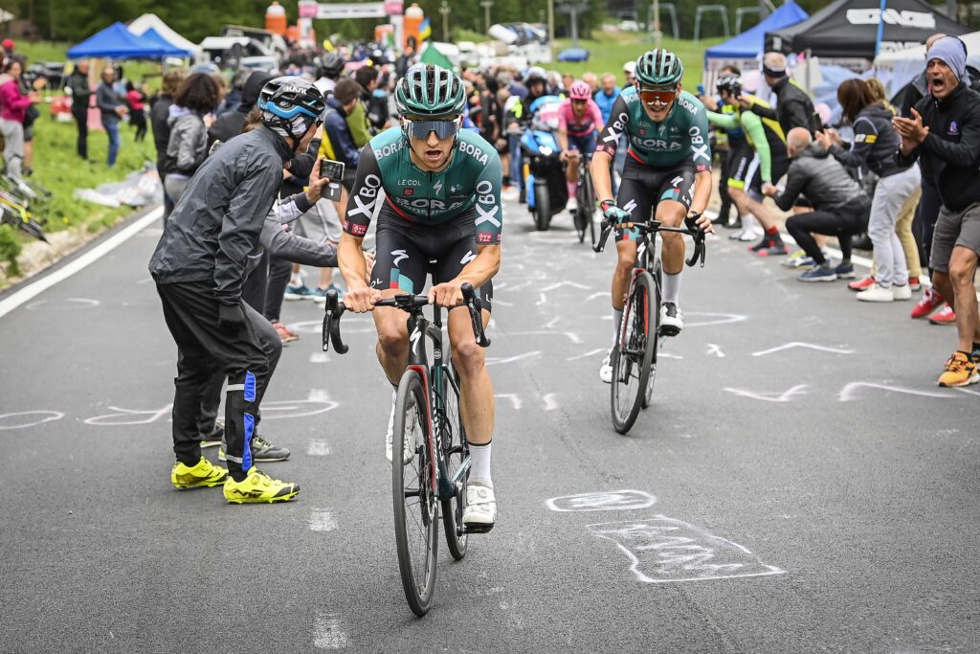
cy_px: 327
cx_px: 490
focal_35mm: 70
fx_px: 1906
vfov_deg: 19.5
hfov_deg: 28.8
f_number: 4
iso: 1000
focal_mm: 70
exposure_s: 1/1600
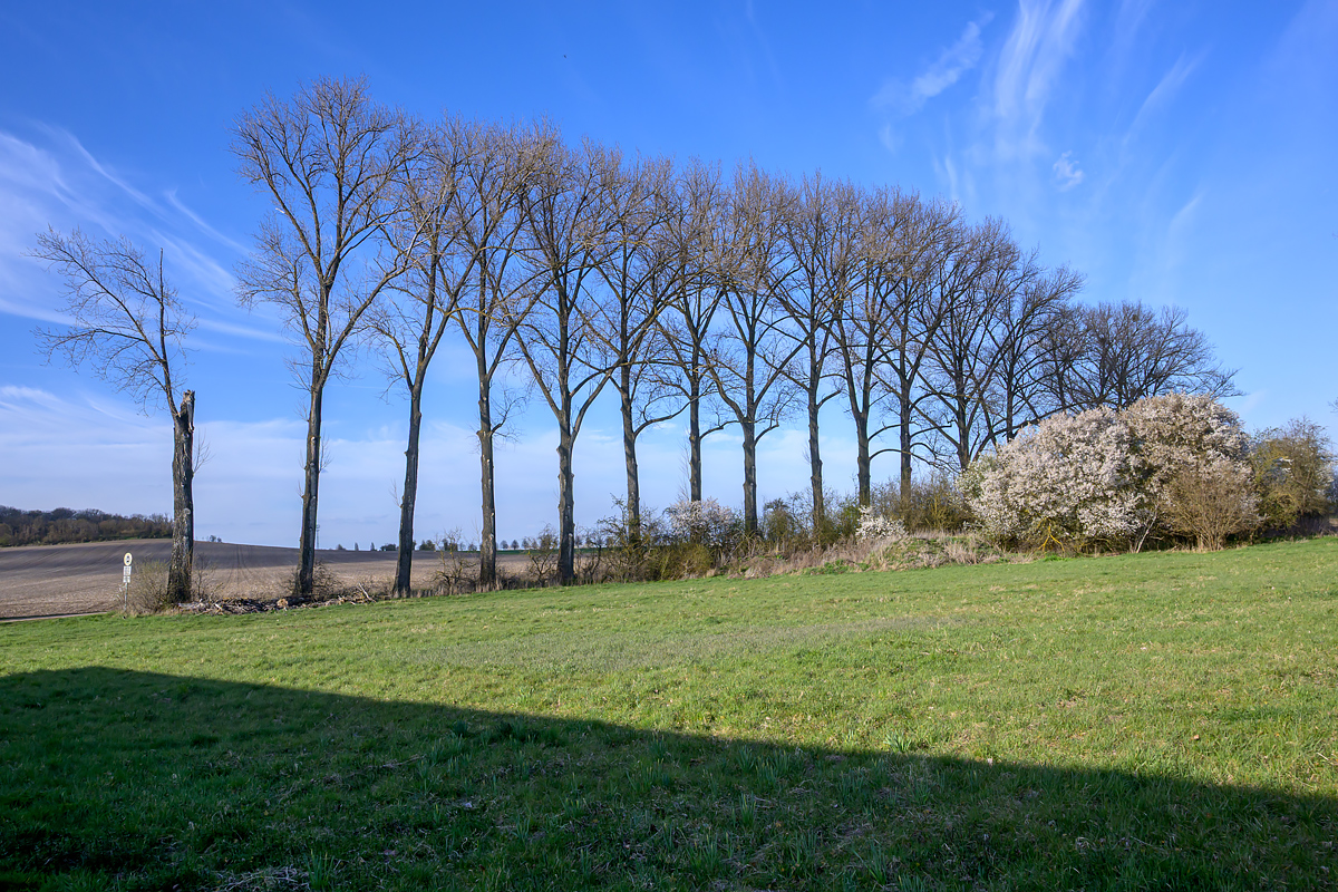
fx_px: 892
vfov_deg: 53.1
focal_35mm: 24
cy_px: 446
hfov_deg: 73.7
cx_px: 669
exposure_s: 1/350
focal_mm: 16
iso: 200
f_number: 9.5
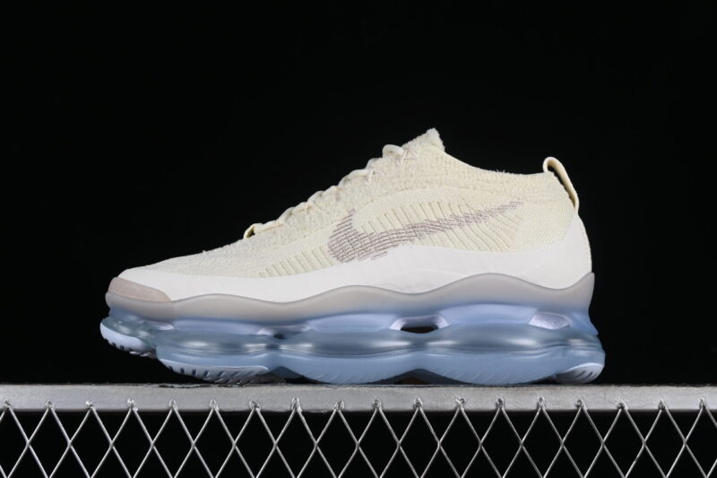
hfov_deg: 27.0
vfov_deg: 18.2
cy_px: 239
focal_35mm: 75
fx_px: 1493
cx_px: 358
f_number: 8
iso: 160
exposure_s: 1/80
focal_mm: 50
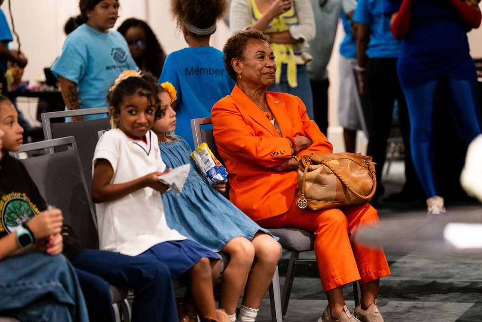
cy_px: 161
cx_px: 241
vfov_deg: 9.2
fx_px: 2008
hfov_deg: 13.7
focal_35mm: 150
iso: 2500
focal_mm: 150
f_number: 2.8
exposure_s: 1/100
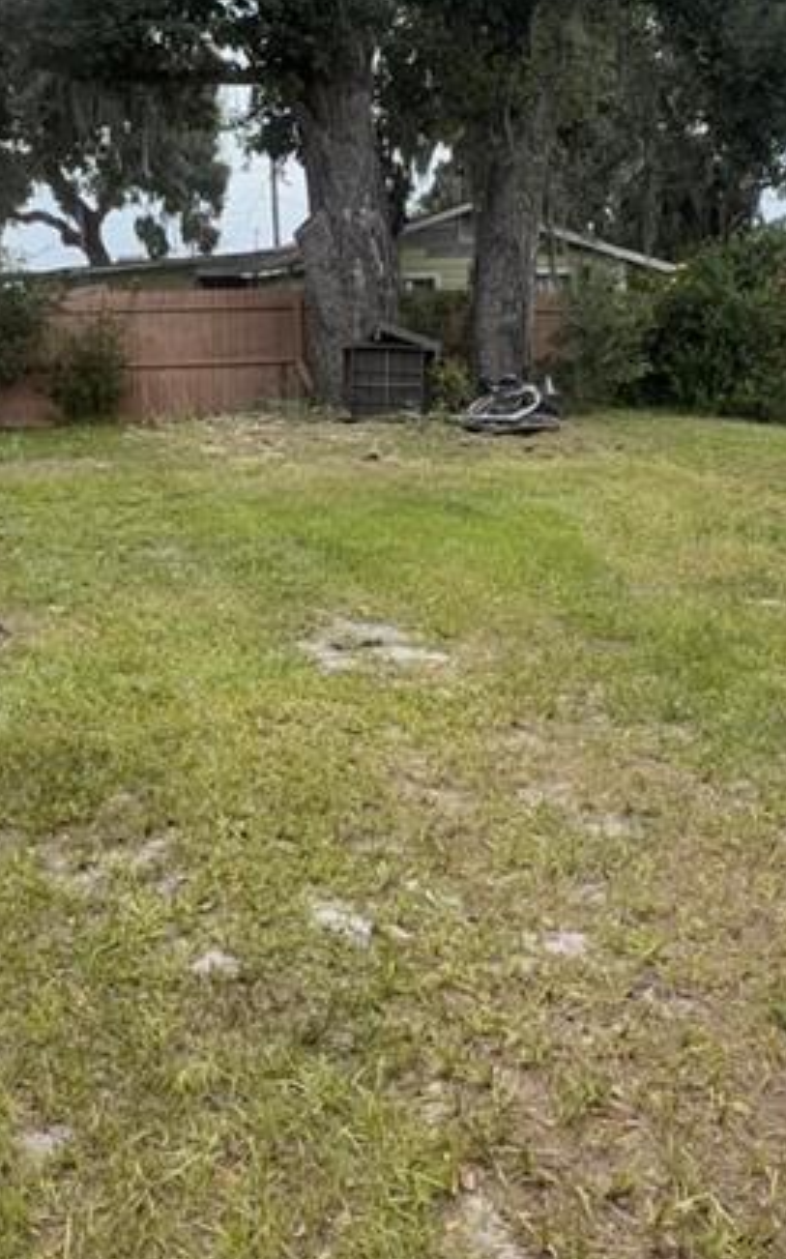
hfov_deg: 31.1
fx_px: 1406
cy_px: 467
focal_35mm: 41
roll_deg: -1.3
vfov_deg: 47.8
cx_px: 310
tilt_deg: -5.6
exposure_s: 1/734
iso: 40
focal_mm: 2.22
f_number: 2.2
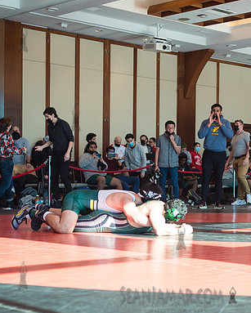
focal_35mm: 79
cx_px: 173
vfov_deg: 24.1
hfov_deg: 19.4
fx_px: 733
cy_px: 194
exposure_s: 1/400
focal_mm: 35
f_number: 3.2
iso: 400
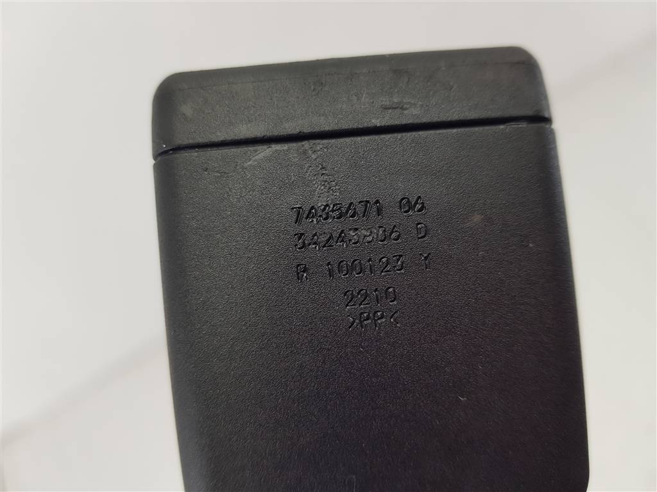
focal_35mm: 26
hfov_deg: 67.3
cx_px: 328
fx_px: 493
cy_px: 246
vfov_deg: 53.1
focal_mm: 4.2
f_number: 1.7
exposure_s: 1/100
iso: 64
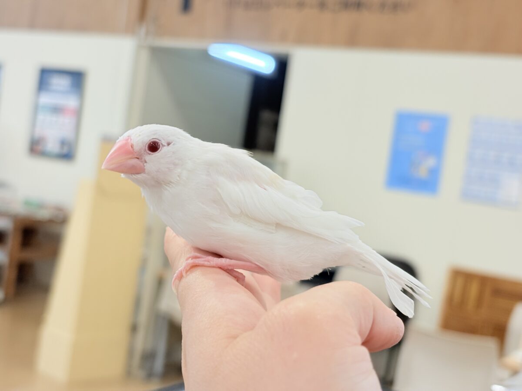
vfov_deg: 28.0
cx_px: 261
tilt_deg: -1.6
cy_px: 196
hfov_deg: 36.8
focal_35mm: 52
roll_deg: -7.6
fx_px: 784
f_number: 1.6
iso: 64
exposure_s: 1/100
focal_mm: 5.96
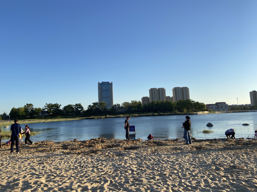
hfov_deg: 67.3
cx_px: 128
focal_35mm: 26
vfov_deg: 53.1
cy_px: 96
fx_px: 193
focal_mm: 4.25
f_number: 1.8
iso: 32
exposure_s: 1/1927
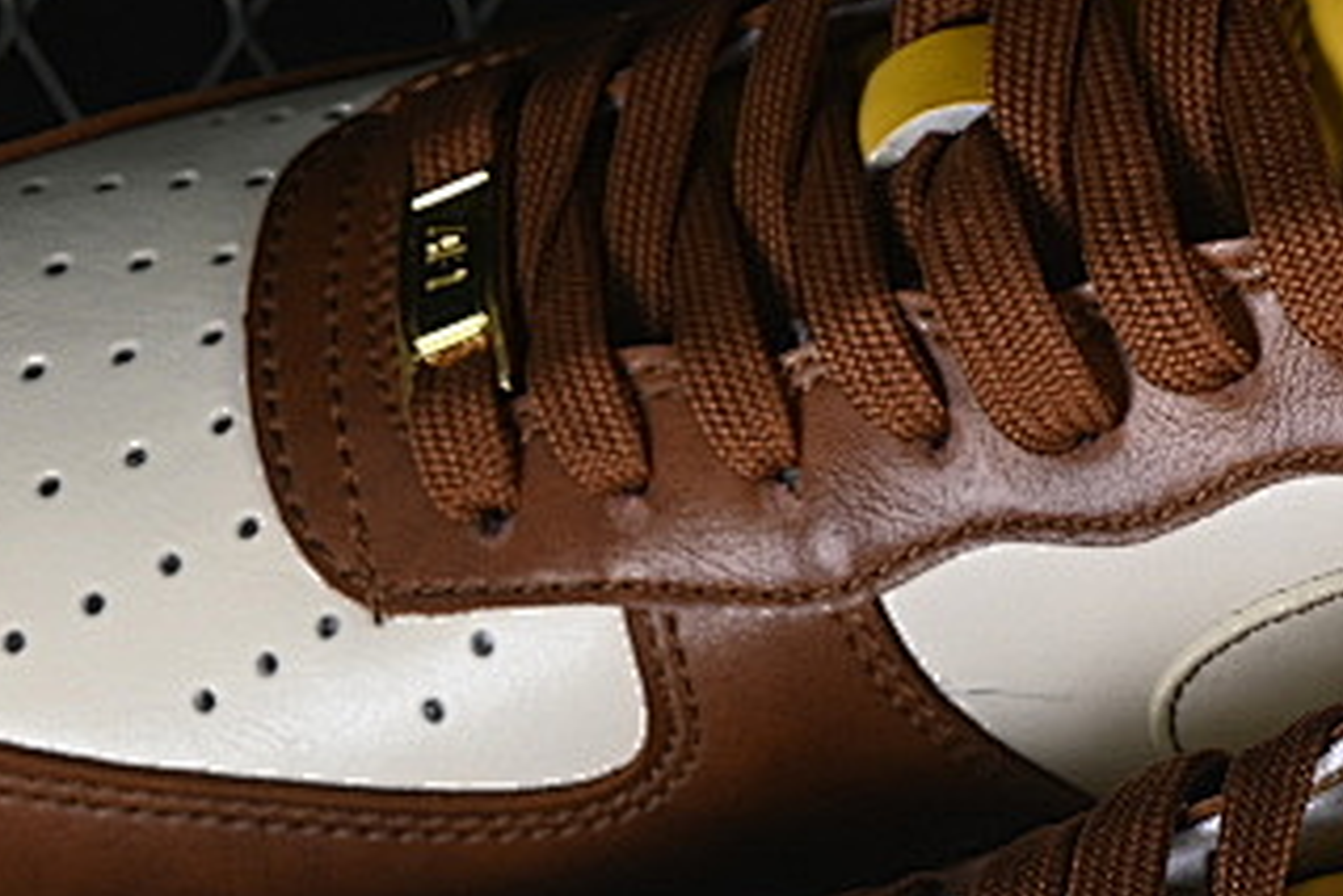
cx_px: 1196
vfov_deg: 5.4
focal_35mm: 254
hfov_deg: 8.1
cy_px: 946
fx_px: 9479
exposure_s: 1/80
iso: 160
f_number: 7.1
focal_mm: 50
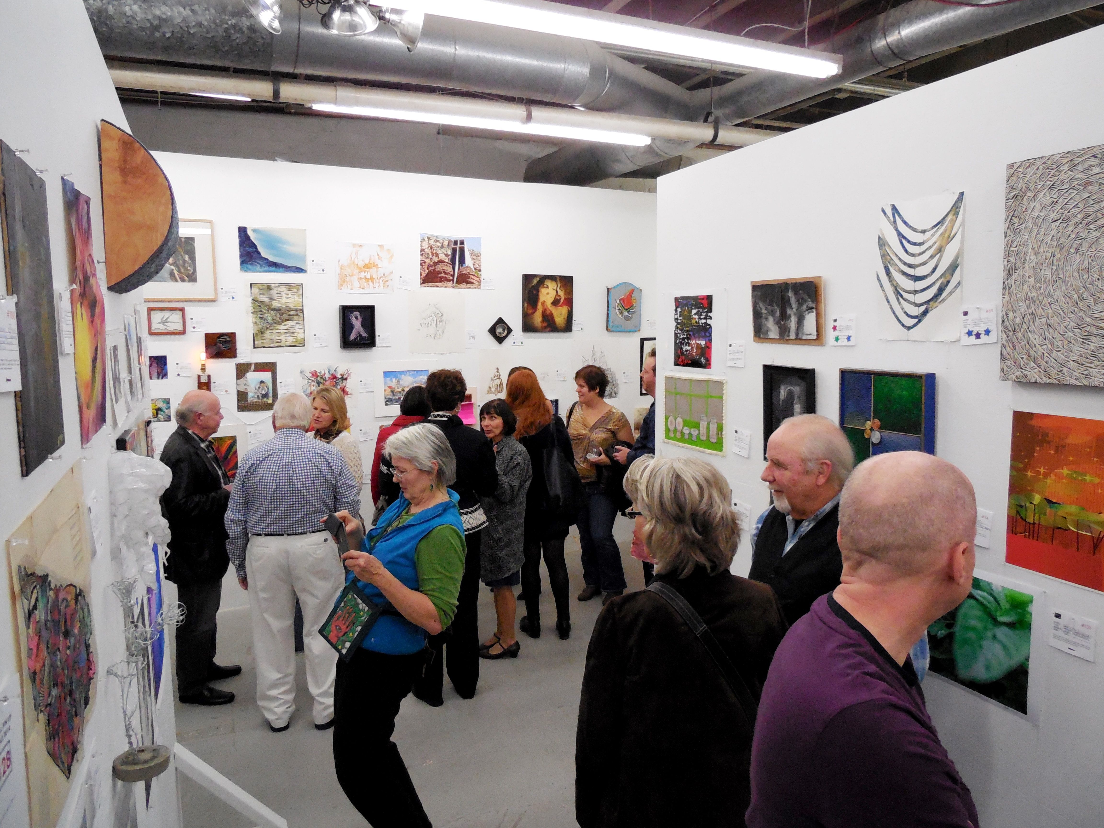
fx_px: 797
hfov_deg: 69.4
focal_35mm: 25
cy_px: 414
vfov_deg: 54.9
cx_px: 552
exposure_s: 1/200
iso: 800
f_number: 3.1
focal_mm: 4.5
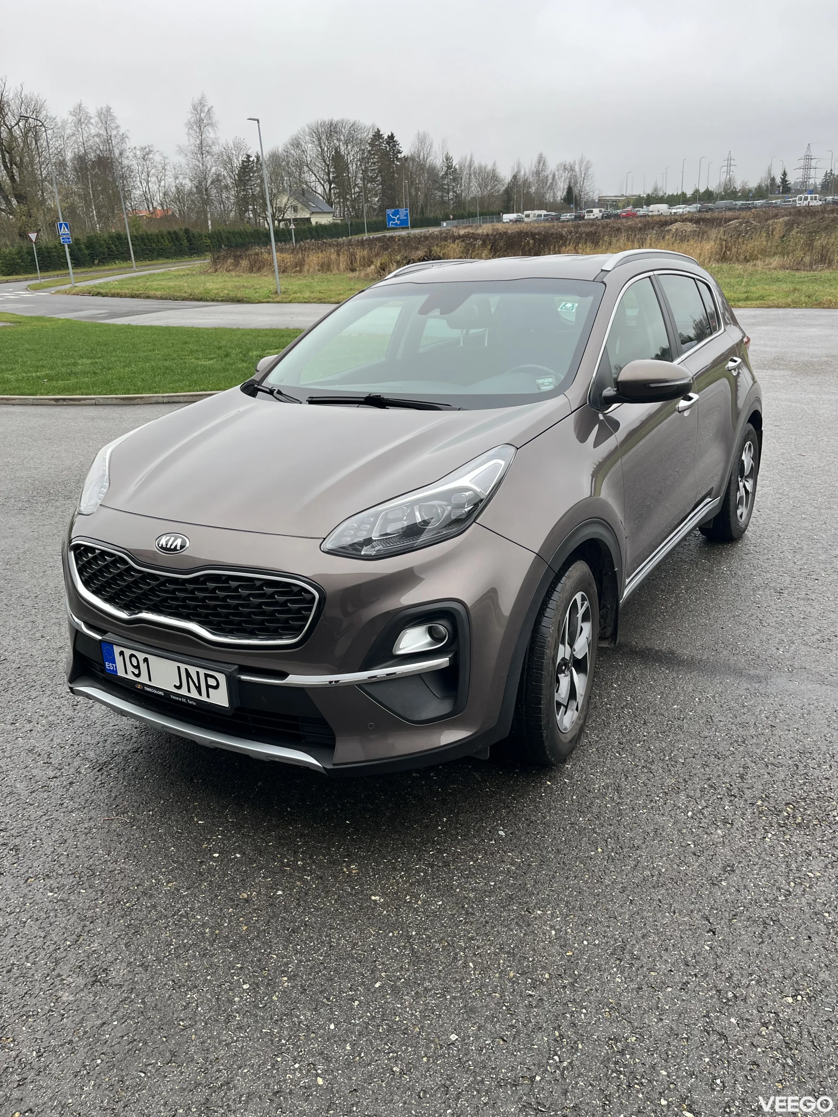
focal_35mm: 26
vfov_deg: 67.3
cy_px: 558
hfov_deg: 53.1
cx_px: 419
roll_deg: +5.3
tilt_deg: -21.5
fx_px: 839
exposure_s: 1/122
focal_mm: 5.1
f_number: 1.6
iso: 40
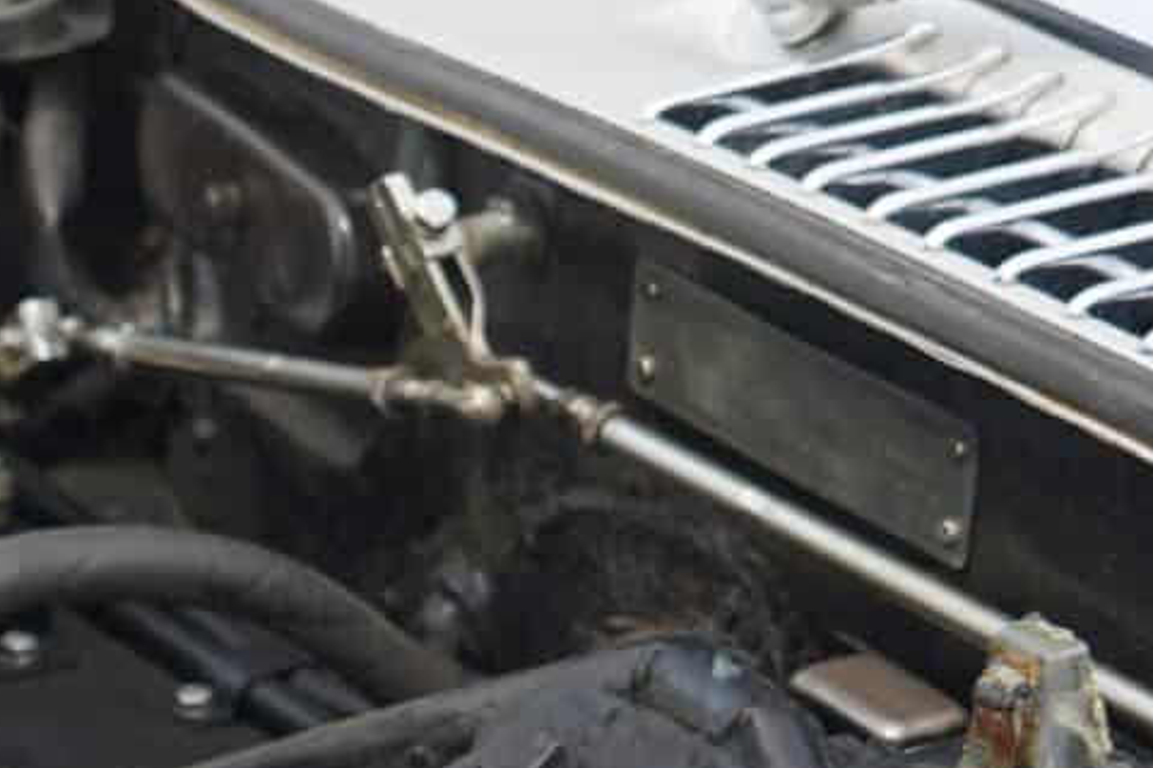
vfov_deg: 7.2
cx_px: -790
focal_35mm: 187
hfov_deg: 10.5
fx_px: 5987
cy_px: 1318
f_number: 5
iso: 100
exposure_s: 1/100
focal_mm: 35
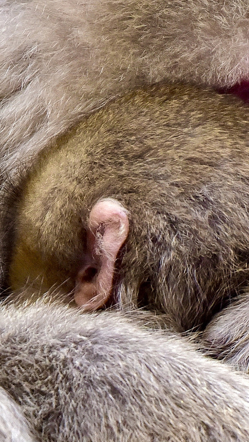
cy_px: 232
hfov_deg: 1.4
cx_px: 226
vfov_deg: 2.5
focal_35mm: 854
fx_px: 10029
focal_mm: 500
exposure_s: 1/500
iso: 900
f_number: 5.6
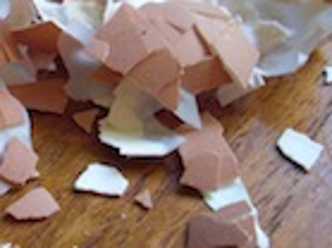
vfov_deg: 15.1
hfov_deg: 19.6
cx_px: -13
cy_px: 35
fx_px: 930
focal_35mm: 97
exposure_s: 1/15
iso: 200
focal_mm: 6.3
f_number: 2.8
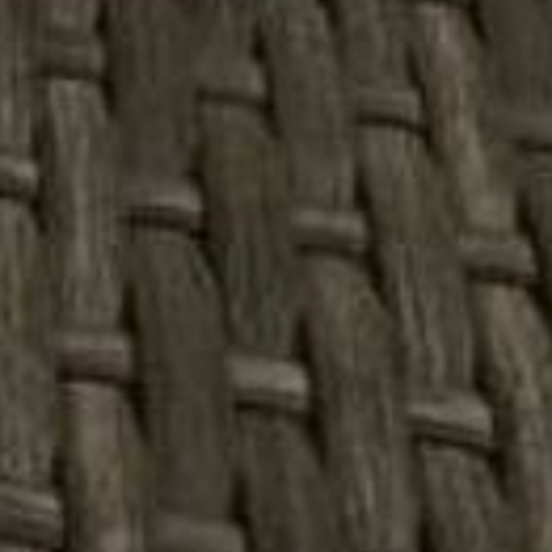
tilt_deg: -23.8
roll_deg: +2.6
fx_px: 3536
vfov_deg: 8.3
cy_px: -704
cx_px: -1412
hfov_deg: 7.3
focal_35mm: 196
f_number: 2.2
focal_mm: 4.15
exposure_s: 1/2959
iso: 25
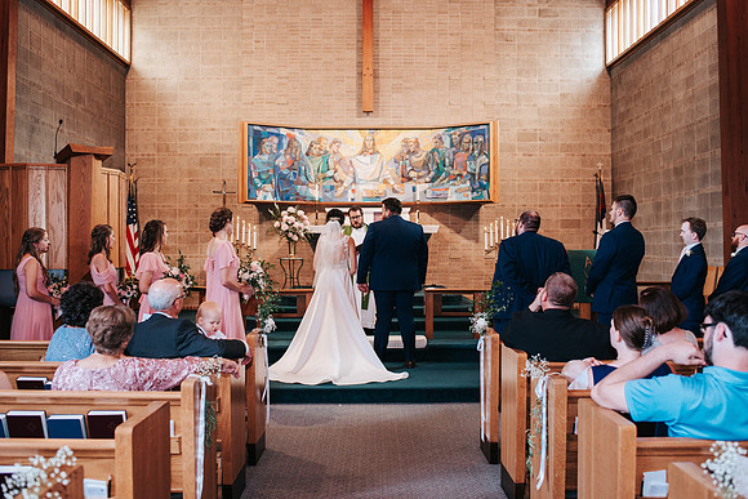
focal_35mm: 36
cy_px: 250
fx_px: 749
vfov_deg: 36.9
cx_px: 374
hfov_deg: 53.1
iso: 720
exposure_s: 1/125
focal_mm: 35
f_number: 3.2
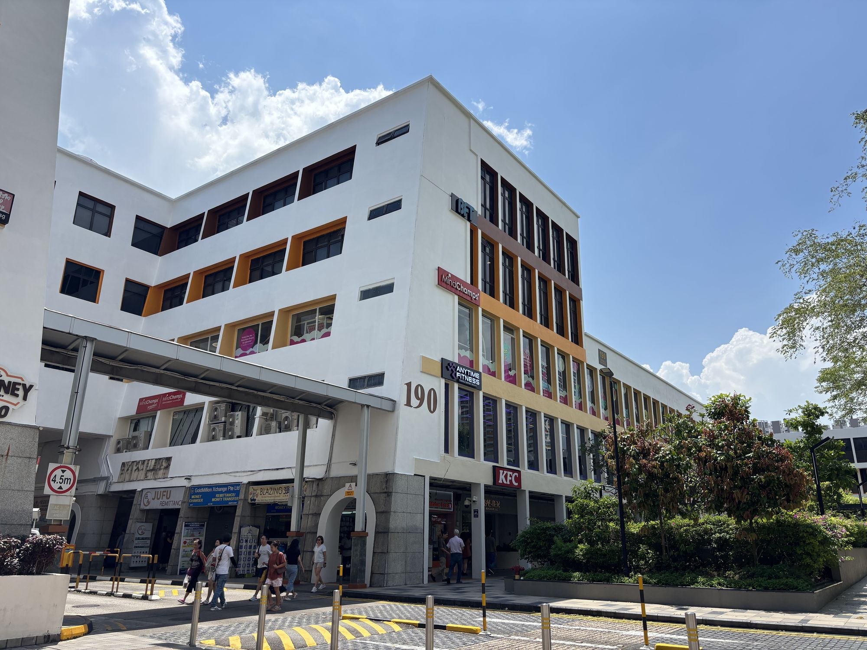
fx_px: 651
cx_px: 434
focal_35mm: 26
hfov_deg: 67.3
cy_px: 325
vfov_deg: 53.1
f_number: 1.6
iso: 50
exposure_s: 1/5076
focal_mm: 5.96
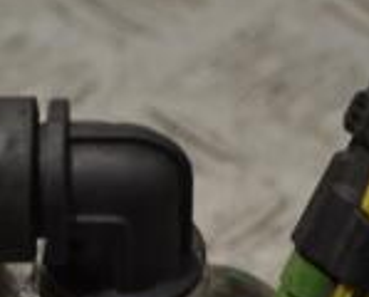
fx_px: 2167
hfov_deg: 9.7
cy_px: 344
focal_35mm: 198
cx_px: 106
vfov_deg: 7.8
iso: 100
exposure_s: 1/40
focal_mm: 35
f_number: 5
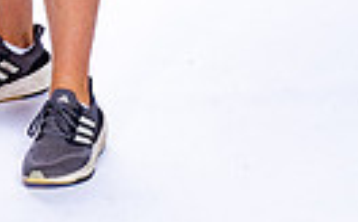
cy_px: -382
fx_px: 2377
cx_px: 5
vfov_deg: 5.1
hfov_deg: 8.6
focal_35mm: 244
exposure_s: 1/250
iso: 100
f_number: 5.6
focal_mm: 70
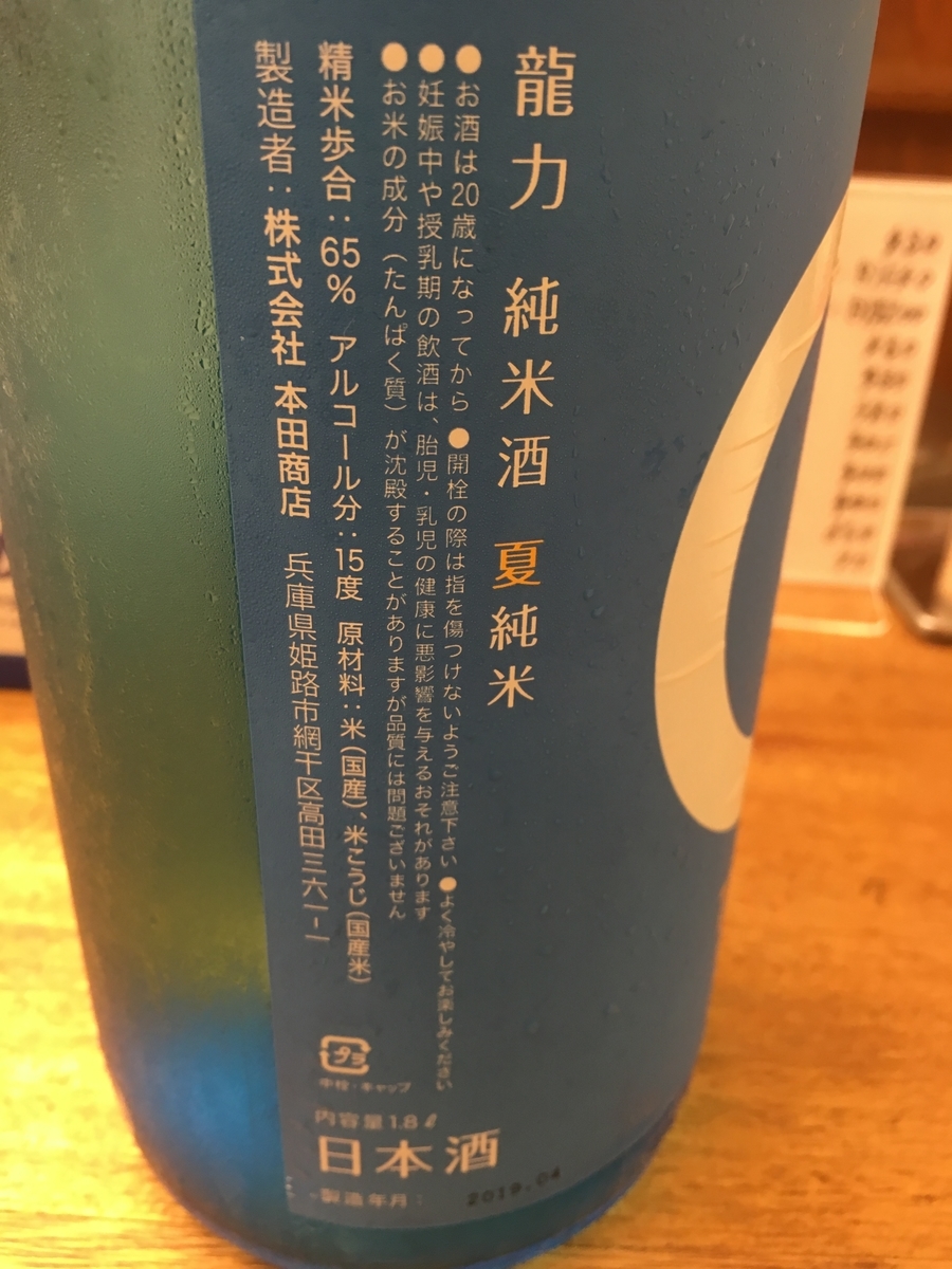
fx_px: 1063
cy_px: 634
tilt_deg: -30.1
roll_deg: -0.8
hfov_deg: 48.2
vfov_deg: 61.7
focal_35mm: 29
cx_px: 476
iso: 100
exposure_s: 1/33
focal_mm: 4.15
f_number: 2.2
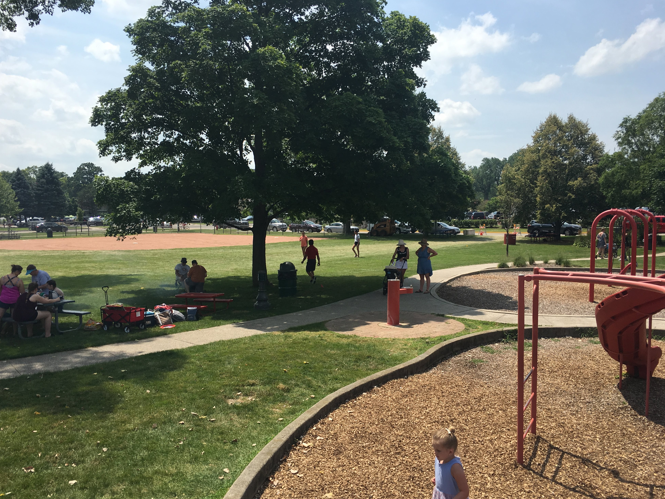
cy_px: 254
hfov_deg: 60.0
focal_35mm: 30
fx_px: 576
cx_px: 324
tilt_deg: -3.4
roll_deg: -0.6
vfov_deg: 46.8
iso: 25
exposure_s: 1/1789
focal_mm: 4.15
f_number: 2.2
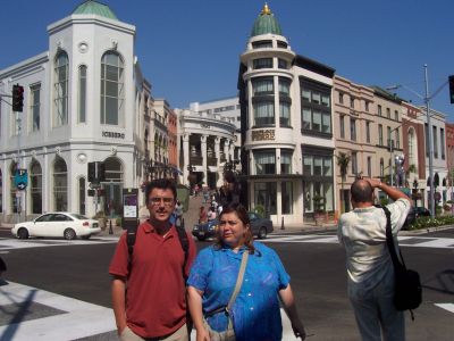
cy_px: 170
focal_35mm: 37
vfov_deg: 38.7
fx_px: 485
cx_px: 227
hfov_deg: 50.1
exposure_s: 1/1000
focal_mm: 5.6
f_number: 5.6
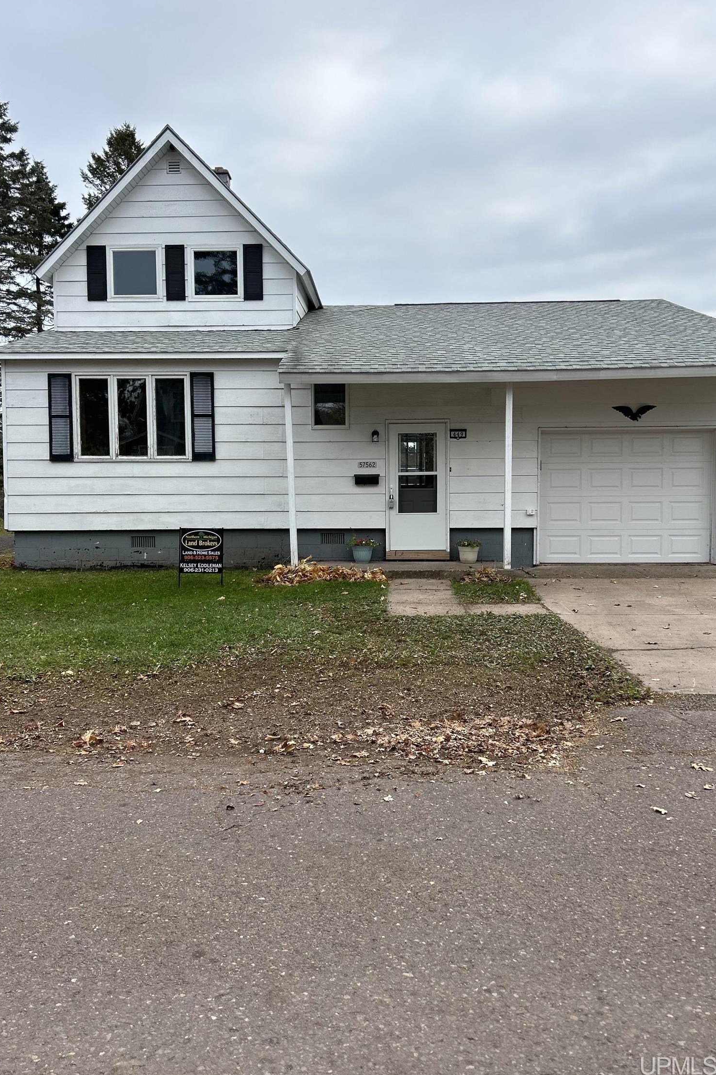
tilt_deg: -4.1
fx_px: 835
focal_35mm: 28
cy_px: 533
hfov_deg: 46.4
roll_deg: +0.3
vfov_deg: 65.5
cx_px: 357
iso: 50
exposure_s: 1/924
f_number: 1.5
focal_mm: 5.7
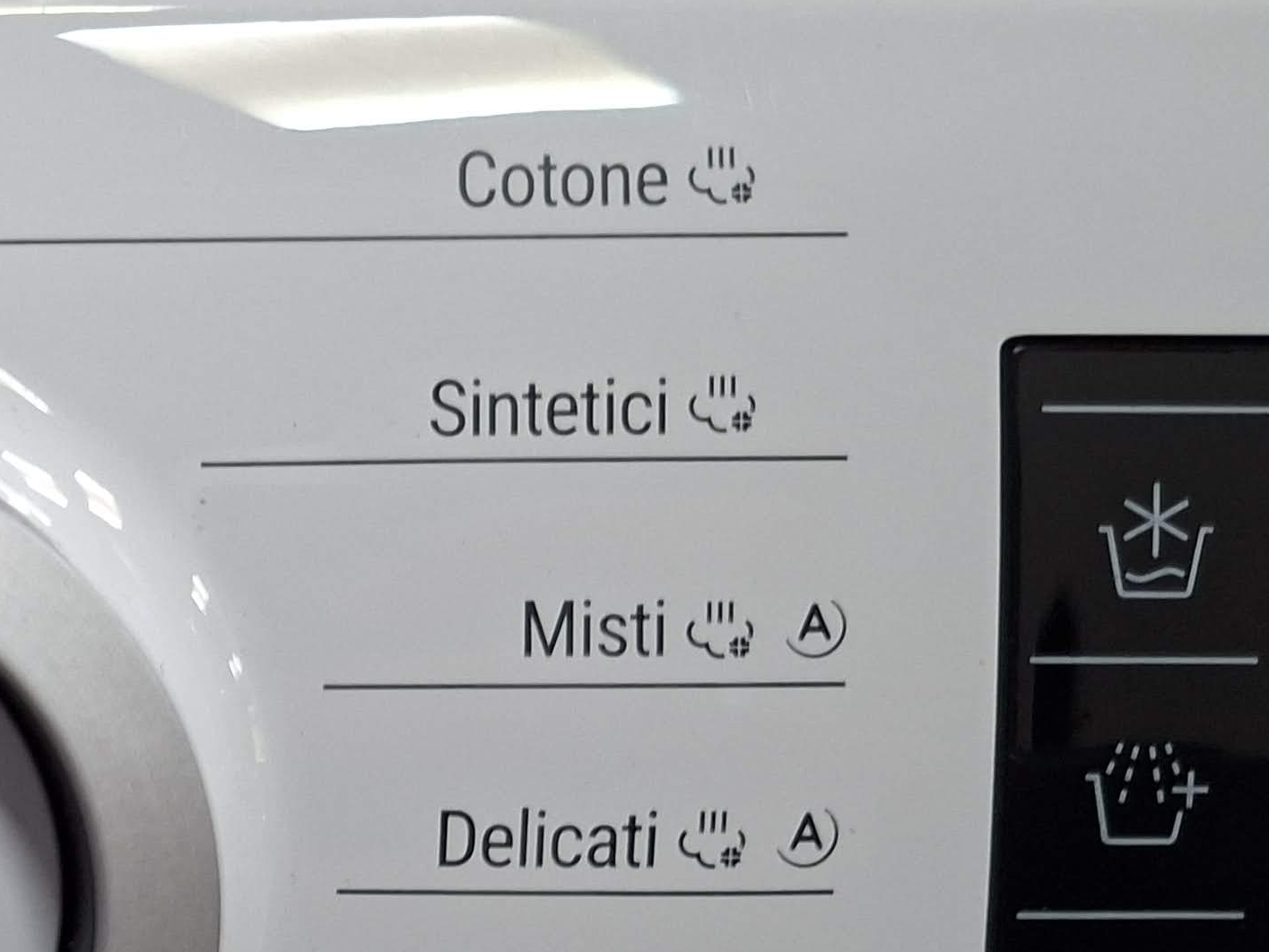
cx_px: -463
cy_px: 610
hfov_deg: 25.0
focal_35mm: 65
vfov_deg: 22.5
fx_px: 2383
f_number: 1.8
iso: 160
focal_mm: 5.54
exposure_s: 1/50
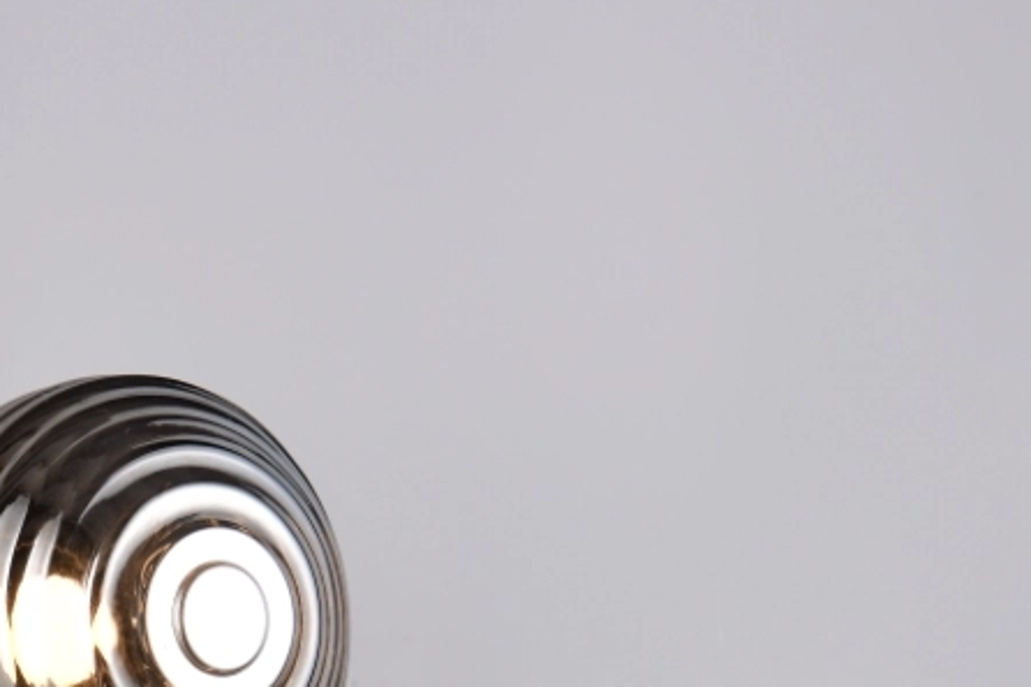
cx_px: 171
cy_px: 644
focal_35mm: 157
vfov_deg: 8.7
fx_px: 4494
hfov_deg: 13.0
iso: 100
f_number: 13
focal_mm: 70
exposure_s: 1/8
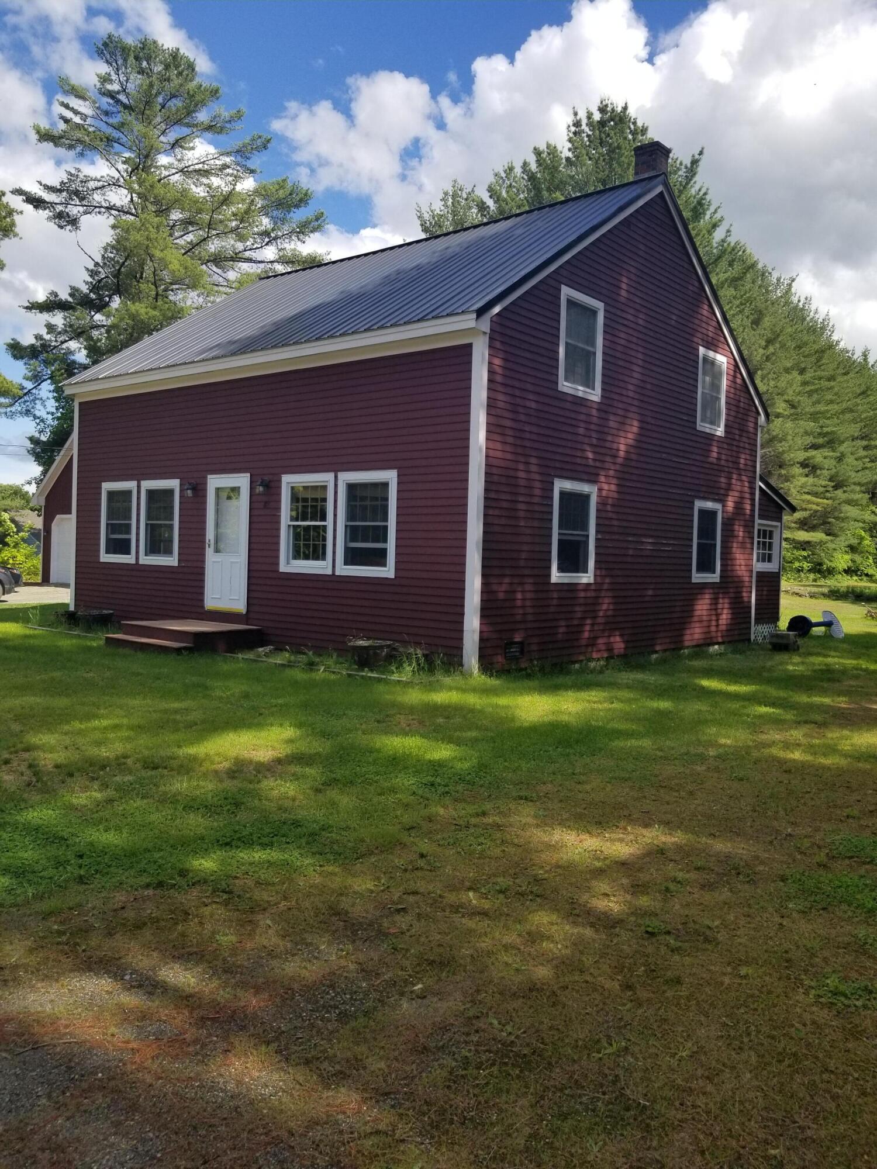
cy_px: 584
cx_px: 438
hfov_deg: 53.1
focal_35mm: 26
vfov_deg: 67.3
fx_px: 878
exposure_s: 1/2283
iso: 50
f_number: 1.7
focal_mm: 4.25
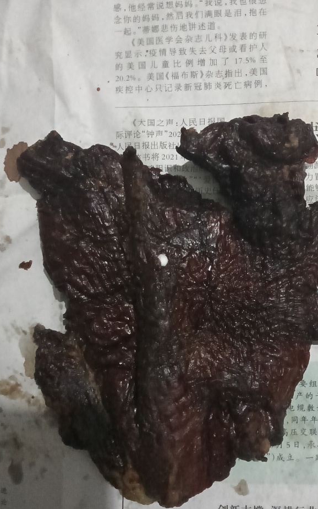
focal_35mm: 33
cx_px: 203
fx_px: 458
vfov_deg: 58.1
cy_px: 267
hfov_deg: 38.0
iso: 6400
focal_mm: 3.61
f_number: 1.8
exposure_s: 1/100
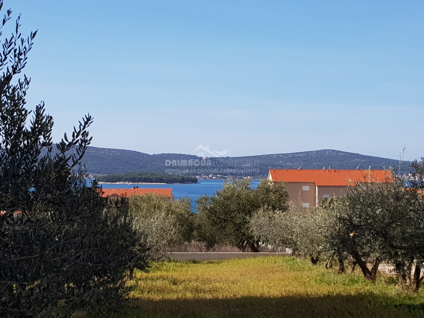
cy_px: 159
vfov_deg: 53.1
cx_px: 212
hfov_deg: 67.3
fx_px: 318
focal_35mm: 26
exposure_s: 1/2376
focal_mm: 4.2
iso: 40
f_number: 1.7
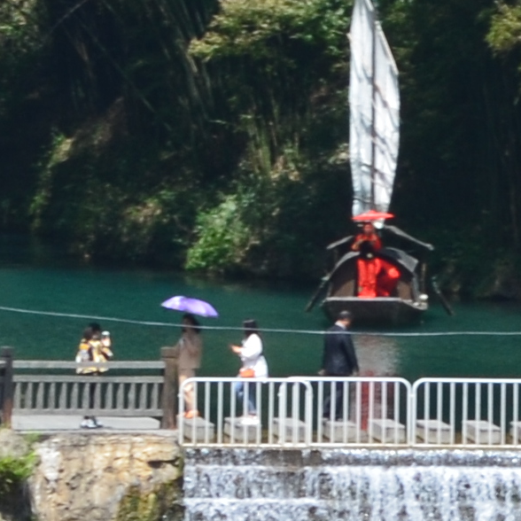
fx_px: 9988
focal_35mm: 587
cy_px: 225
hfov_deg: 3.0
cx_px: 493
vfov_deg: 3.0
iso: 200
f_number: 11
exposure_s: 1/125
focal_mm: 55
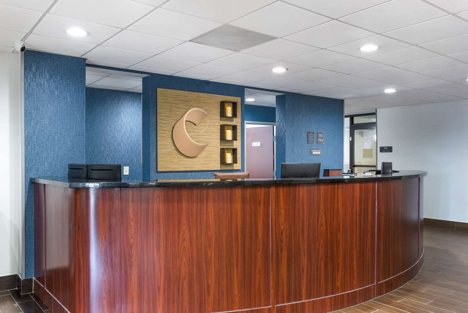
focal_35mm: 32
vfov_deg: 41.2
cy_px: 156
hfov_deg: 58.7
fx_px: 416
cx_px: 234
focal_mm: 32
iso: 200
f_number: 10
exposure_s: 1/1.25
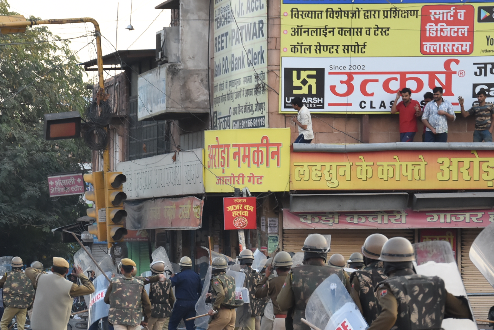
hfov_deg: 13.1
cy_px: 253
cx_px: 106
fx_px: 2142
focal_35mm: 156
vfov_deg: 8.8
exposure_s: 1/250
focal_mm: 62
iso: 800
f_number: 5.3
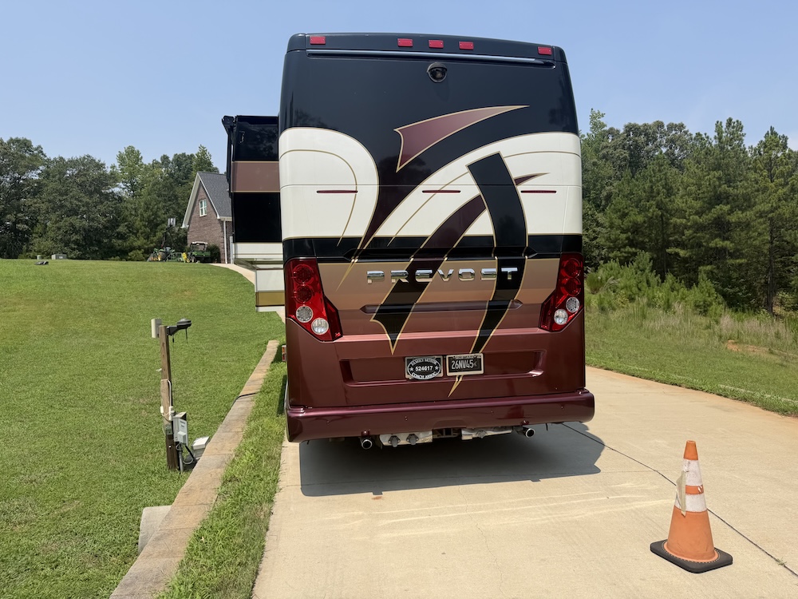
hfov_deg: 71.6
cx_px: 399
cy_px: 300
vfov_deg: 56.8
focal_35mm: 24
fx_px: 553
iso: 80
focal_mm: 6.76
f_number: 1.78
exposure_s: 1/4673
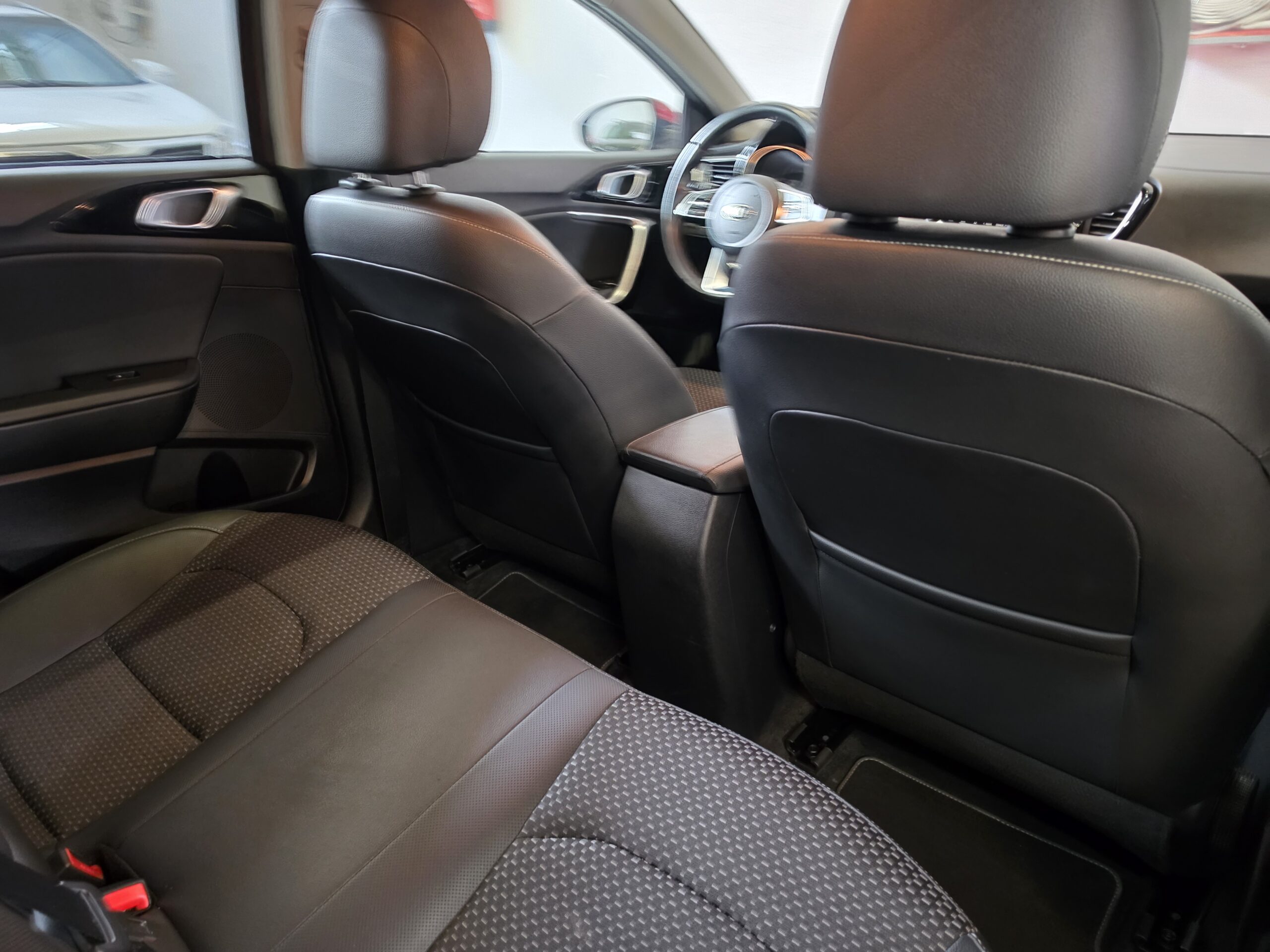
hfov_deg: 73.9
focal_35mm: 23
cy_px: 476
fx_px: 844
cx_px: 635
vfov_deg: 58.9
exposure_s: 1/16.7
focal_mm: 6.5
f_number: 1.4
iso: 1000
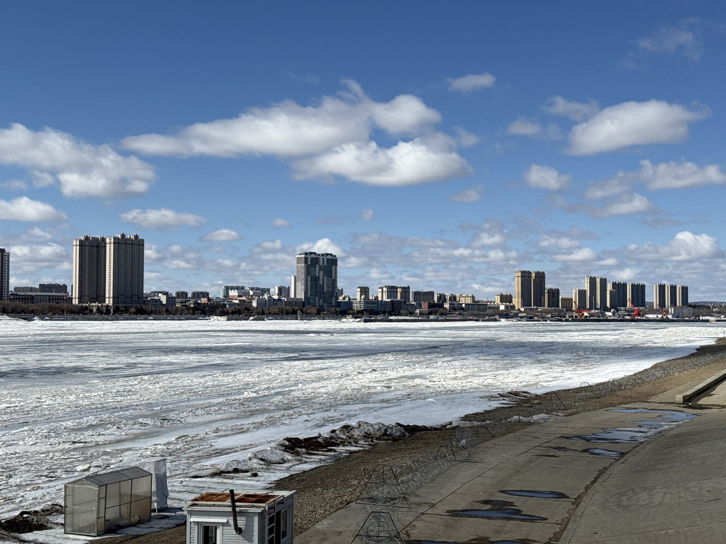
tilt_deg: +2.5
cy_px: 272
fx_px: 1007
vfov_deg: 30.3
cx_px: 363
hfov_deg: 39.7
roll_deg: +0.0
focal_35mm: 48
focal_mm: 6.76
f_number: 1.78
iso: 64
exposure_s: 1/11364
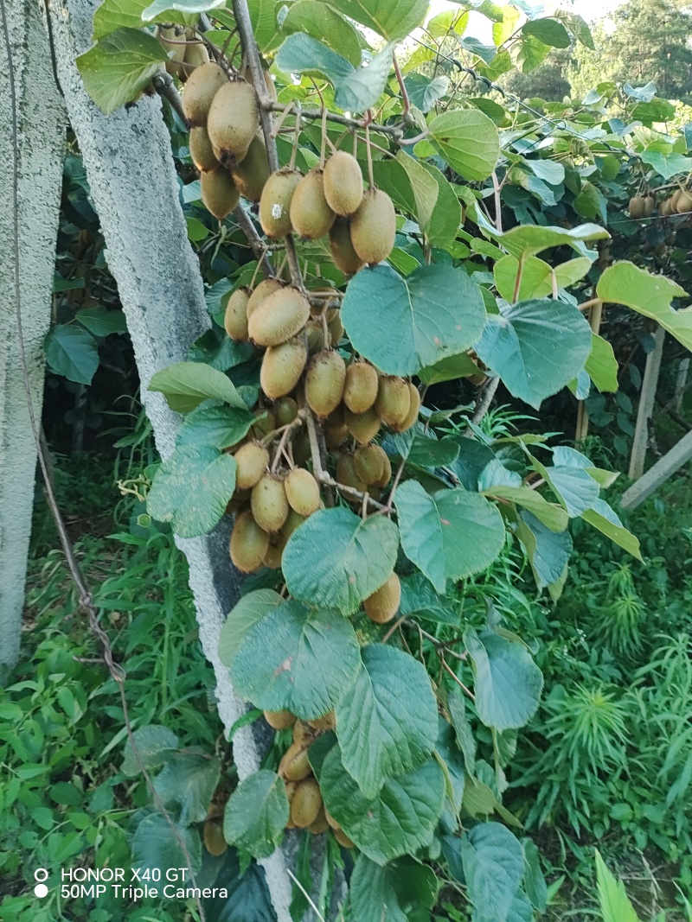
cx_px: 346
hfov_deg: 53.1
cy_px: 461
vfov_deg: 67.3
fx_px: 693
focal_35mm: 26
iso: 175
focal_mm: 4.26
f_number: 1.8
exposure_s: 1/50
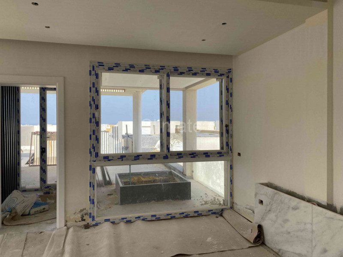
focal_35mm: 26
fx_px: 258
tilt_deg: -1.4
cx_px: 172
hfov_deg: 67.3
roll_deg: -0.3
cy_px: 128
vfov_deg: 53.1
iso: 32
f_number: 1.8
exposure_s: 1/1504
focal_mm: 4.25
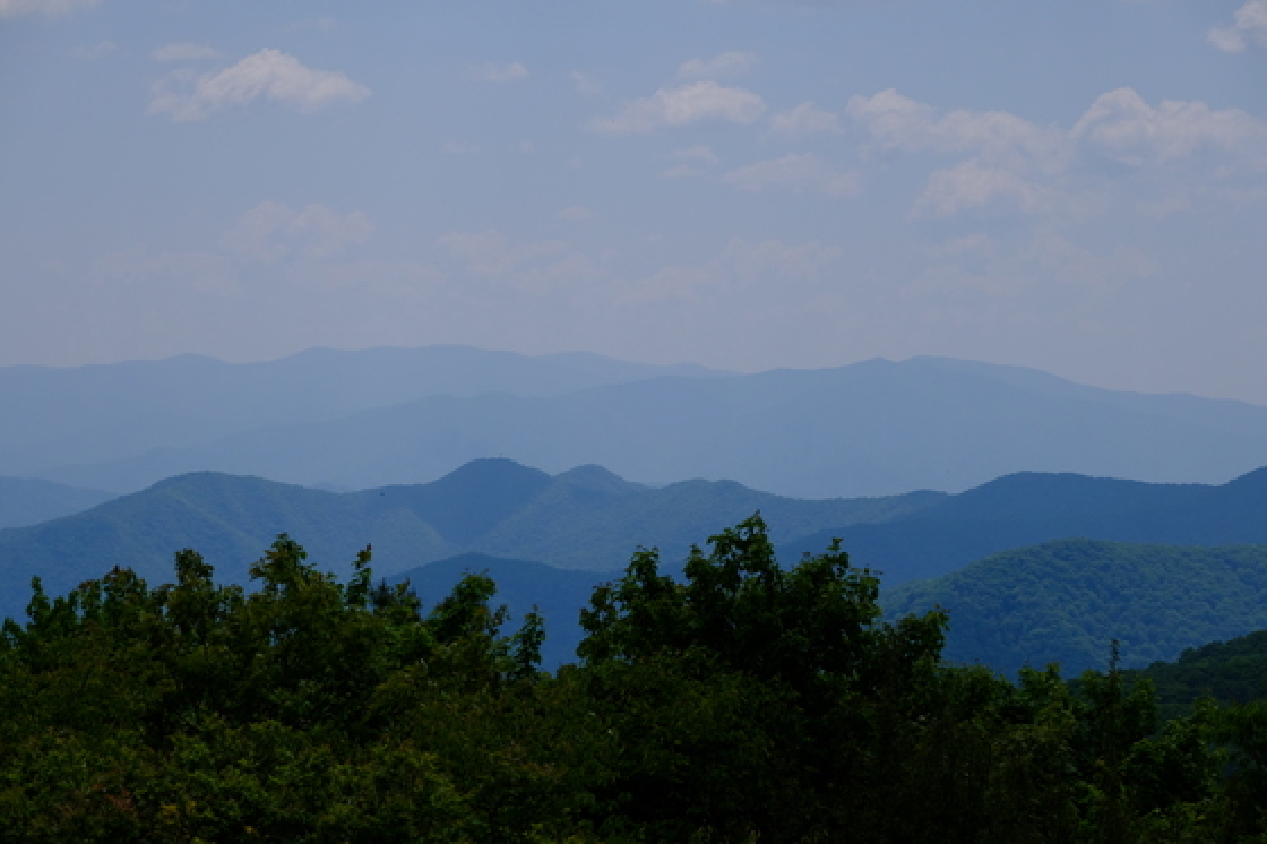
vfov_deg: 13.0
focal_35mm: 105
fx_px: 3694
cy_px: 422
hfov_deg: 19.5
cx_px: 634
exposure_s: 1/2000
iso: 400
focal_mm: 70
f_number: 8
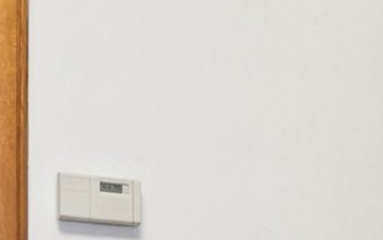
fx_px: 1536
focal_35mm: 147
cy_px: 503
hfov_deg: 12.9
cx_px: 687
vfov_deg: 8.4
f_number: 9
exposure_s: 1/2.5
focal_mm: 16
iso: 800
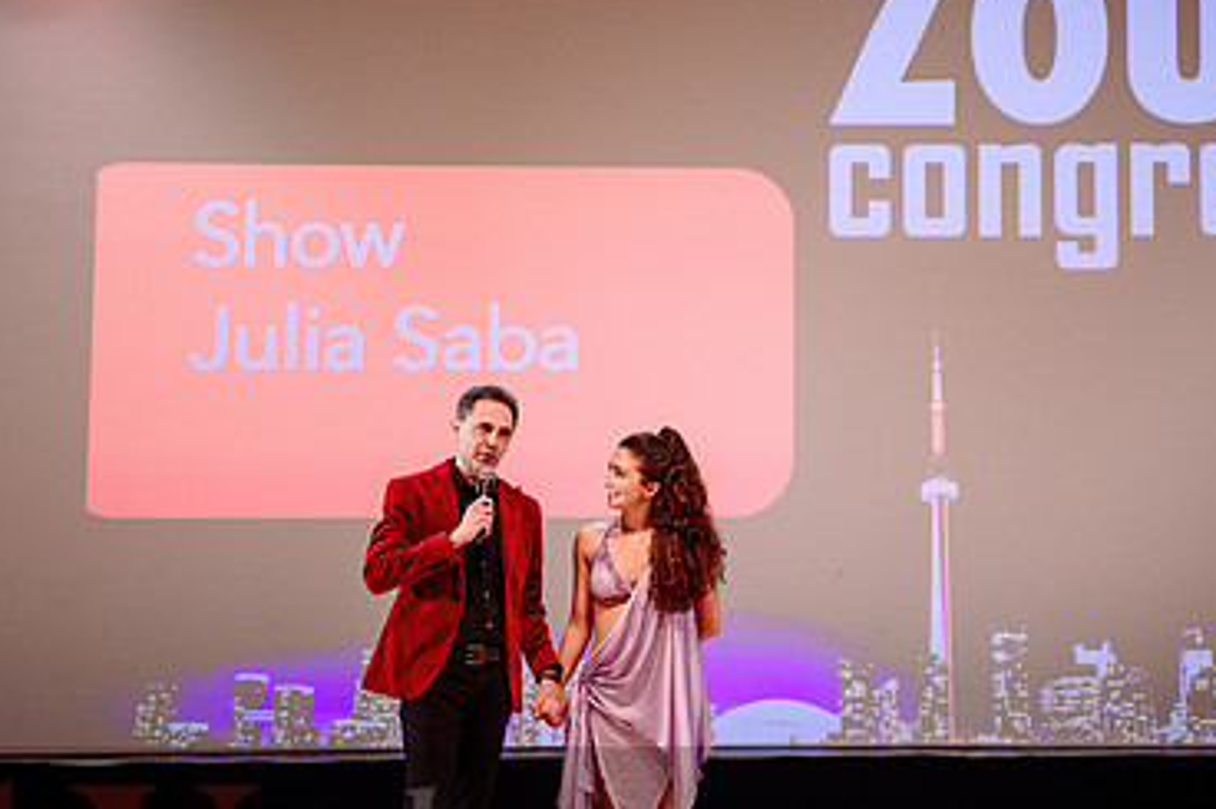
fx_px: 2431
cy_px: 386
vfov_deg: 18.9
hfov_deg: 27.8
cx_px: 849
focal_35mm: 72
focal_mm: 44
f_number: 2
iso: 1000
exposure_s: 1/500
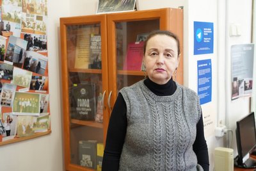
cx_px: 128
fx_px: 334
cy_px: 86
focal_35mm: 47
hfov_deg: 41.9
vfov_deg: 28.7
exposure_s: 1/50
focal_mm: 47
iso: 4000
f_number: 4
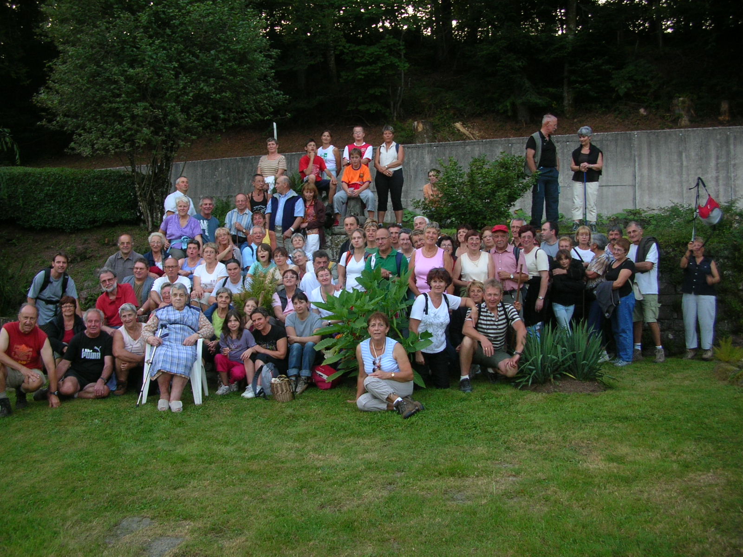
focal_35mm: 35
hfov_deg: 52.6
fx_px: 751
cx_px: 372
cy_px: 278
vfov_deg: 40.7
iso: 55
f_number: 2.8
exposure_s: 1/30
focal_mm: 5.8
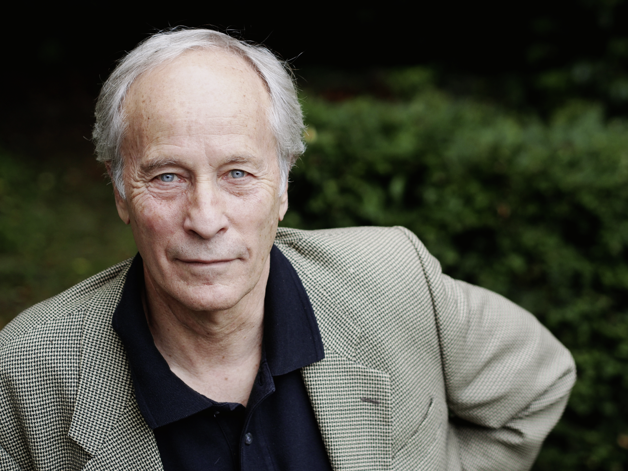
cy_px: 236
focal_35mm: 90
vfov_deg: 16.4
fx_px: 1633
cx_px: 314
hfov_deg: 21.8
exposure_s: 1/160
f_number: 2.2
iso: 200
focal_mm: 45
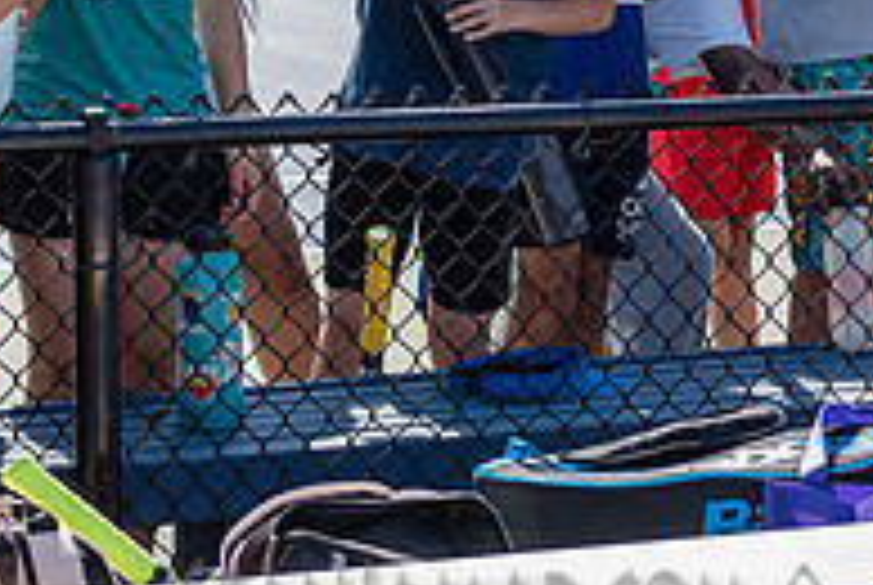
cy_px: -155
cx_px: 518
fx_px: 4177
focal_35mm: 172
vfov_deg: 7.9
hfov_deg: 11.9
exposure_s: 1/640
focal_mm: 56
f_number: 4.5
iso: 200
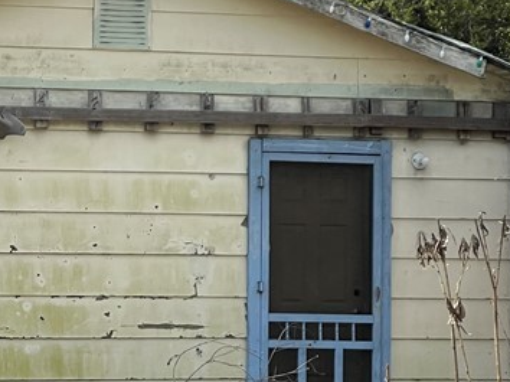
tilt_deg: +0.7
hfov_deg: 8.8
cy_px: 272
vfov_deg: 6.7
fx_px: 3283
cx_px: -72
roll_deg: -0.3
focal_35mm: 223
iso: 32
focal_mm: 9
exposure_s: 1/717
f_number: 2.8
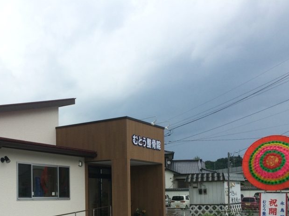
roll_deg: +0.4
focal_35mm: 48
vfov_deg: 29.4
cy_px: 178
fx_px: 401
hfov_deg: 38.6
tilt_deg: +2.6
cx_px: 71
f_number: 2.2
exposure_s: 1/2053
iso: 32
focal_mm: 4.15
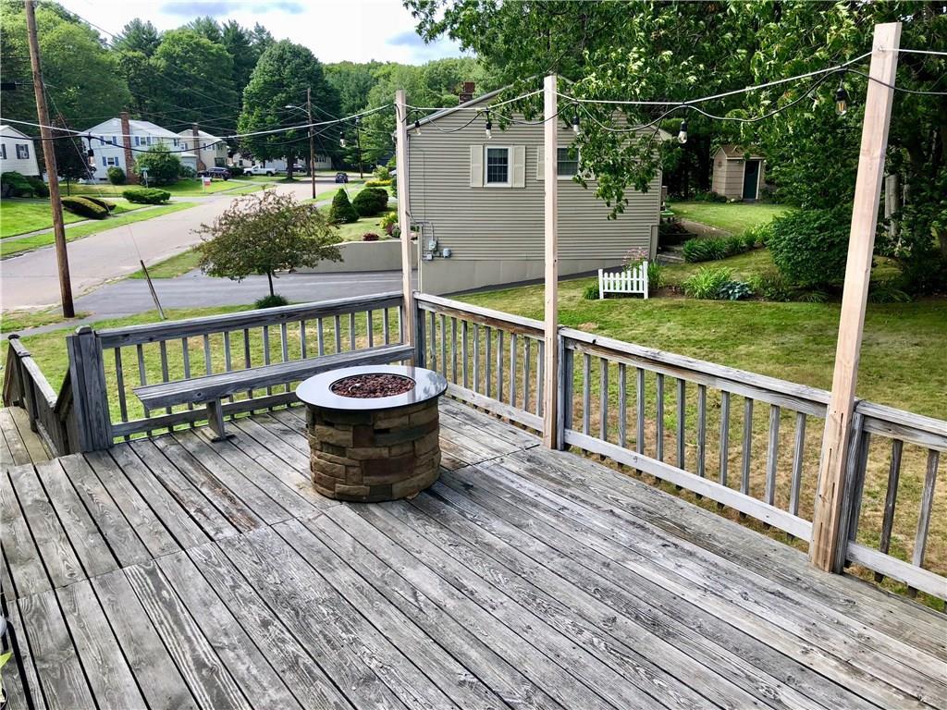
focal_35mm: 28
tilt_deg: -14.5
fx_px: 766
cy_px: 355
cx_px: 474
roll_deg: +0.1
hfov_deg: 63.4
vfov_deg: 49.7
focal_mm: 4
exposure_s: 1/842
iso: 20
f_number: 1.8
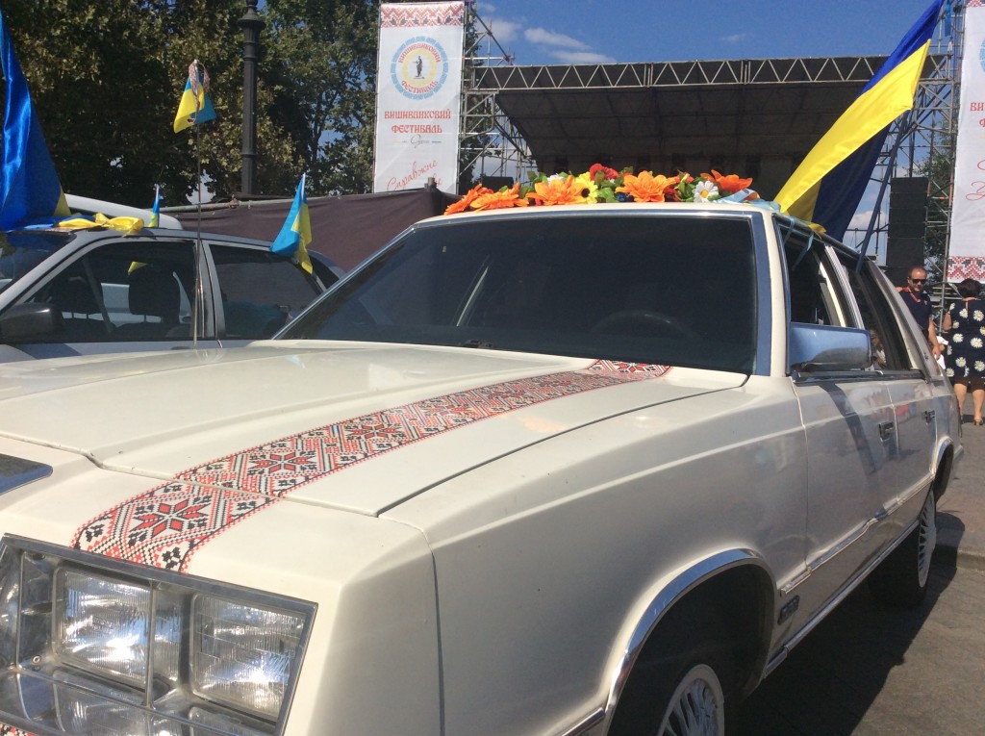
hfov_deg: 56.9
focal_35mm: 32
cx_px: 492
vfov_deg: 44.1
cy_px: 368
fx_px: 909
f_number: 2.4
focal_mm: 3.3
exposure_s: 1/2865
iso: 32
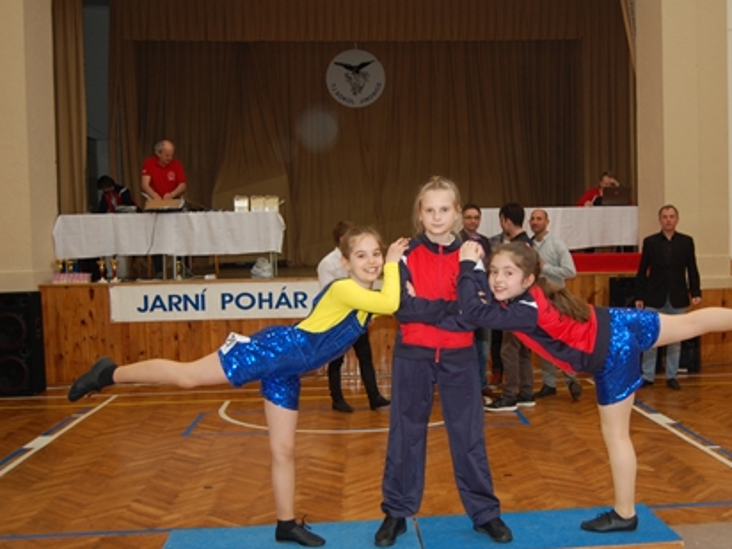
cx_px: 439
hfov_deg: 44.6
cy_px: 290
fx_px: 888
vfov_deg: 34.3
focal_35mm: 42
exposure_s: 1/60
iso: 400
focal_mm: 24
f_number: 4
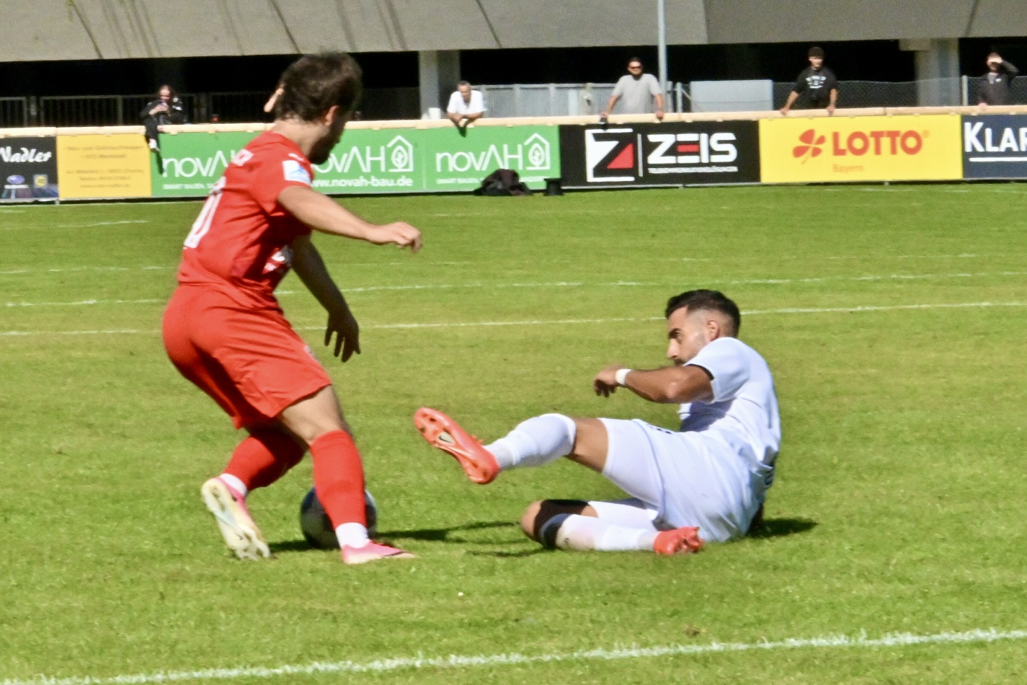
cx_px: 514
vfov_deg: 9.5
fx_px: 4136
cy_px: 342
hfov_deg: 14.2
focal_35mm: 145
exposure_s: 1/1250
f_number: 36
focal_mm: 145
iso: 3200
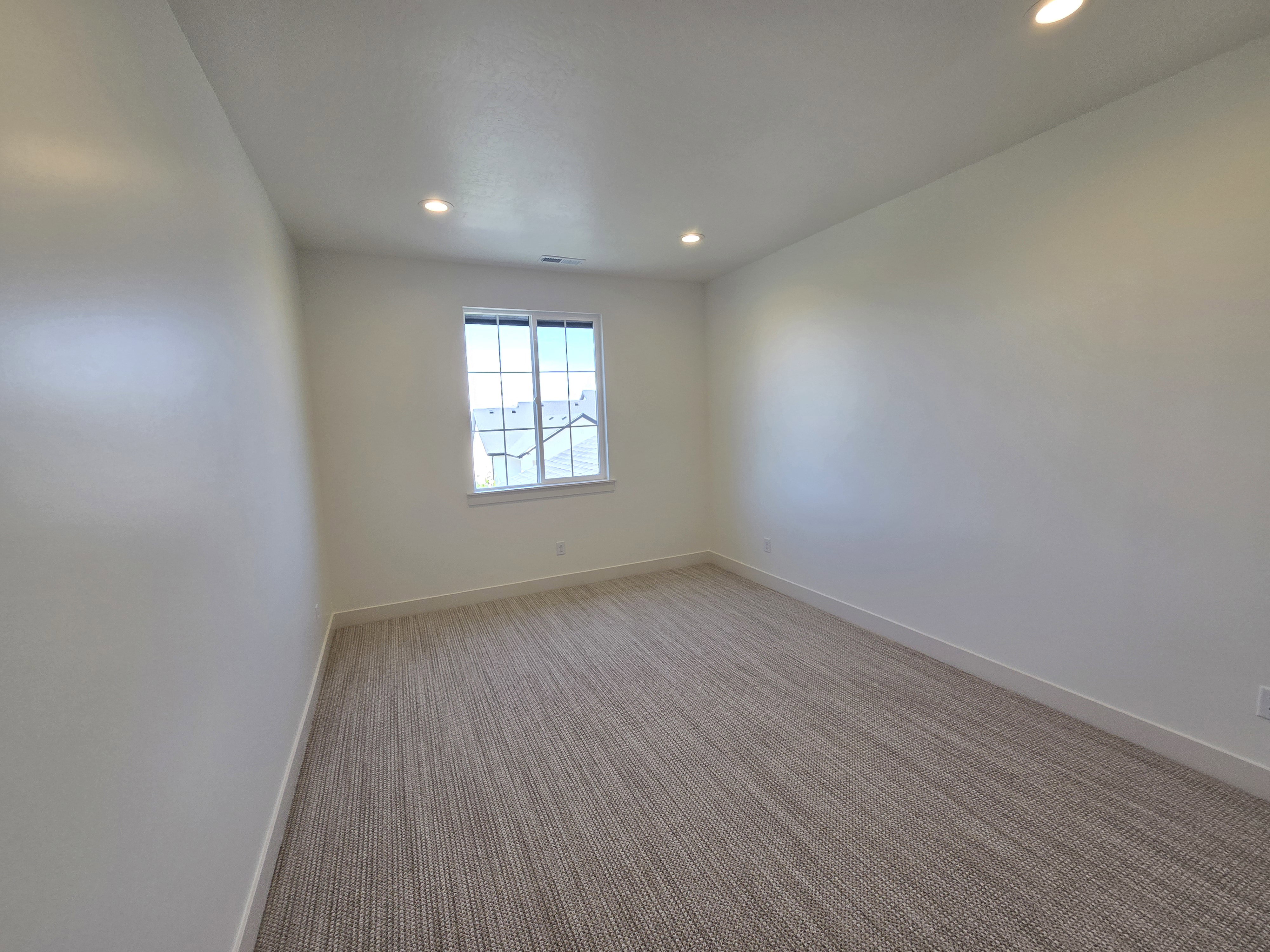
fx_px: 477
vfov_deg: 89.9
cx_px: 635
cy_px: 476
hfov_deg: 106.2
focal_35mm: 13
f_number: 2.2
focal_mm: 2.2
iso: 64
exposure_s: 1/120
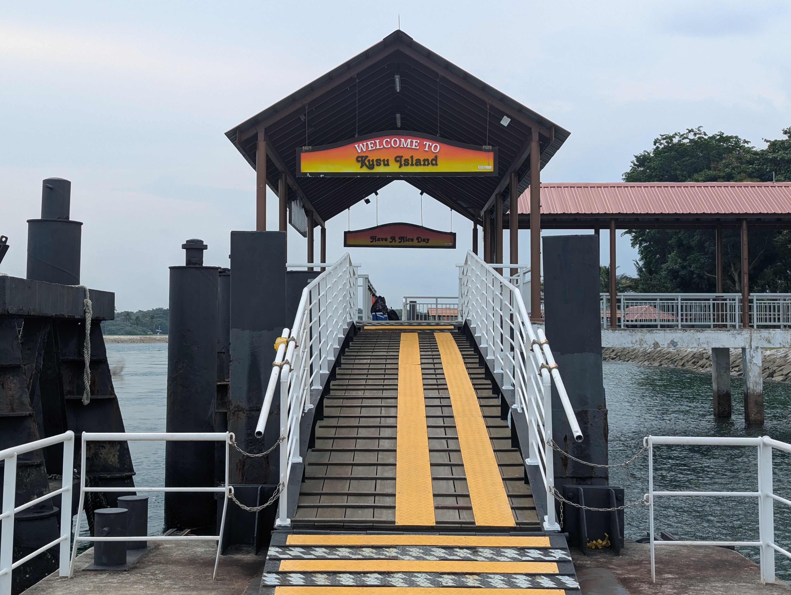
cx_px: 396
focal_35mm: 48
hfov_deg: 39.6
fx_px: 1098
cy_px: 298
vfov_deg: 30.3
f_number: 1.85
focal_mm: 6.81
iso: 42
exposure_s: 1/1357
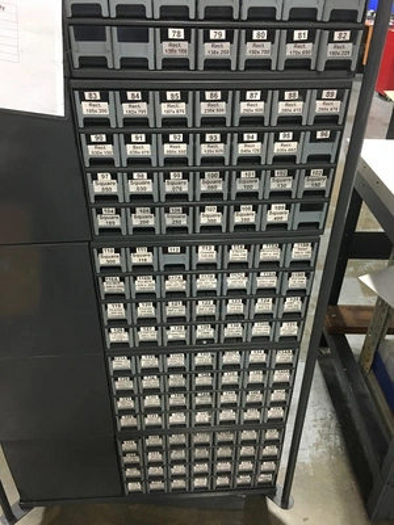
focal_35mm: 29
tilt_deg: -34.5
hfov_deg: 48.2
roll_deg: -1.2
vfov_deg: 61.7
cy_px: 262
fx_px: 440
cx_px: 197
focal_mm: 4.15
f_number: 2.2
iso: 160
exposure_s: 1/30
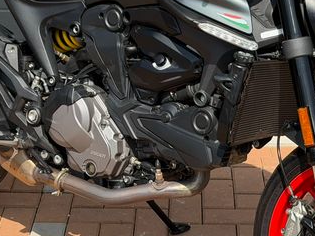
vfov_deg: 12.1
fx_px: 1110
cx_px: 153
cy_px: 96
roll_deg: +0.3
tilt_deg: -18.9
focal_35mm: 122
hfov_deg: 16.2
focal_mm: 6.76
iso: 80
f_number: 1.78
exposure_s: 1/3378
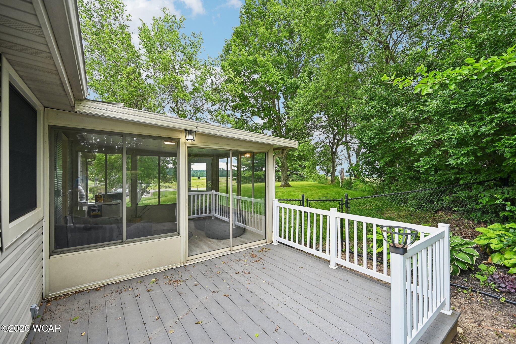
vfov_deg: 77.3
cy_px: 172
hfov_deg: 100.4
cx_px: 258
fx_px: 215
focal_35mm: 15
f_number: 4
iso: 400
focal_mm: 15
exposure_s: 1/250
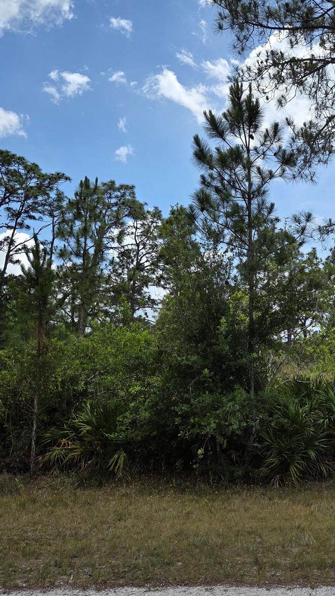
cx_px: 307
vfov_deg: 58.0
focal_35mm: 34
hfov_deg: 32.7
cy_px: 296
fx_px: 537
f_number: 1.8
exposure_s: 1/4663
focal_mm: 5.4
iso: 80
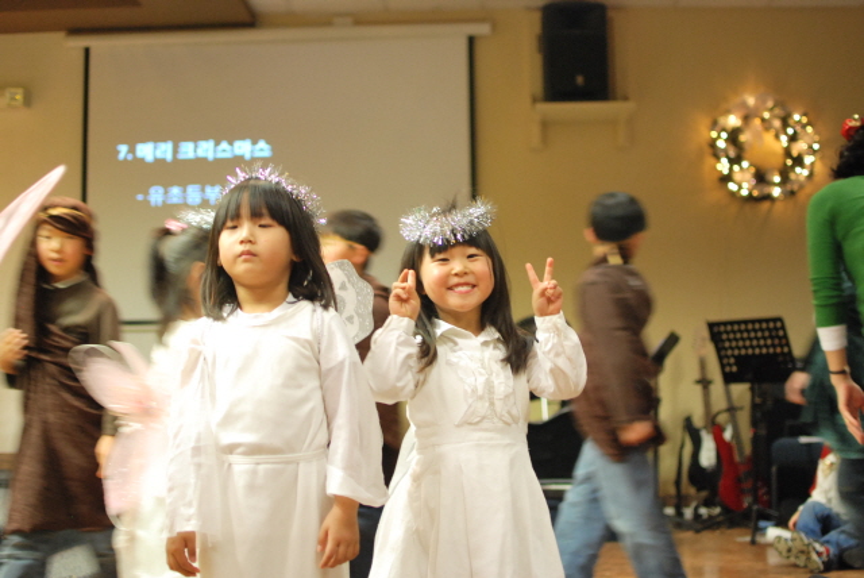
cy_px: 289
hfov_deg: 37.8
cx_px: 432
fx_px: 1261
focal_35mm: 52
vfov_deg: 25.8
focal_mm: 35
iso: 800
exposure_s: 1/30
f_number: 1.8
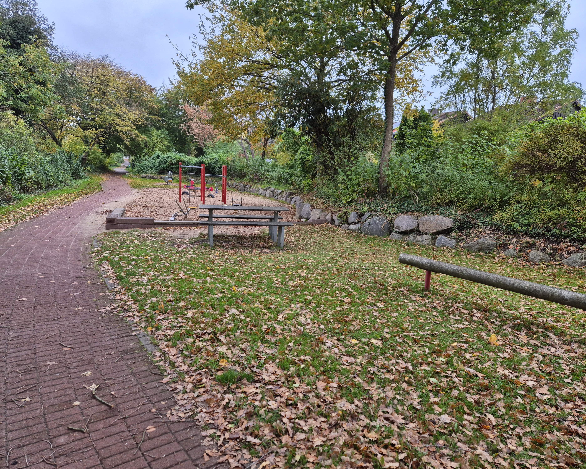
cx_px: 313
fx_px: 416
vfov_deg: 58.8
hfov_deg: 70.2
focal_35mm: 24
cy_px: 234
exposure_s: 1/180
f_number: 1.8
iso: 125
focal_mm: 5.4
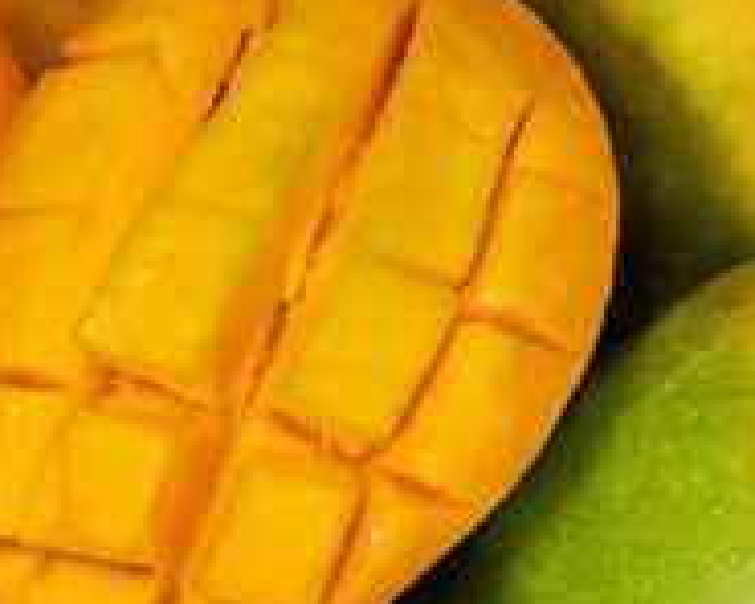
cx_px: -494
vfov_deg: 4.6
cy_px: 647
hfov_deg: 5.7
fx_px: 7508
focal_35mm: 336
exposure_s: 1/400
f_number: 8
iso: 280
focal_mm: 95
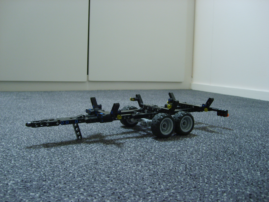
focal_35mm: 35
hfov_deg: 52.6
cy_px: 101
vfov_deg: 40.7
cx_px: 134
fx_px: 272
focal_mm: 5.8
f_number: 2.8
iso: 139
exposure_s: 1/15
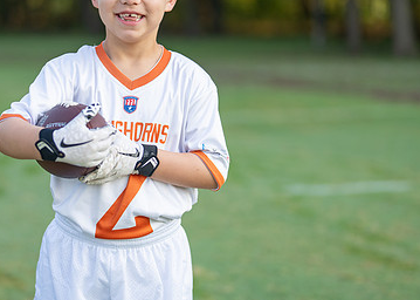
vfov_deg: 14.2
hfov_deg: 19.7
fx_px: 1204
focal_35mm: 101
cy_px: 95
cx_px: 147
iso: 100
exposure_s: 1/1600
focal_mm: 50
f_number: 1.2
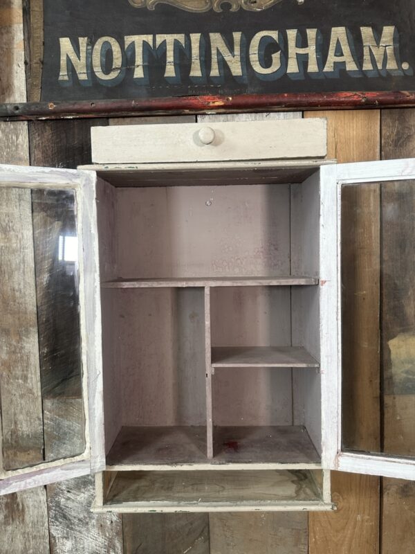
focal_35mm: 24
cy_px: 277
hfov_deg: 56.8
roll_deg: +0.3
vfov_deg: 71.6
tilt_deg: +0.1
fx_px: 384
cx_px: 208
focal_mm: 6.86
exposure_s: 1/116
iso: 250
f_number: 1.78
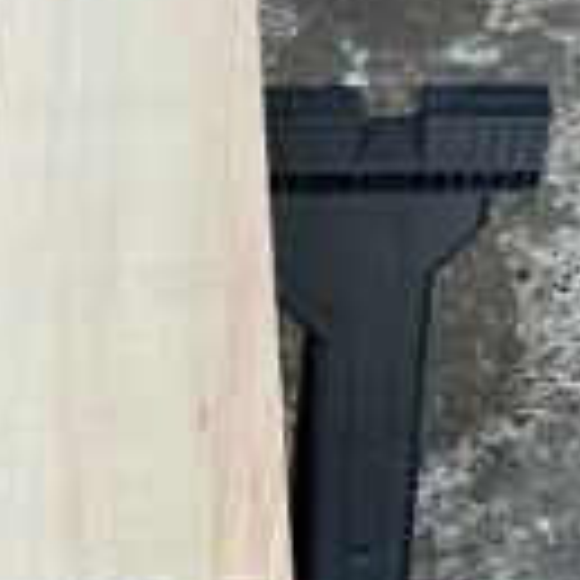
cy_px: 803
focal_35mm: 106
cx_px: 81
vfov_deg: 15.5
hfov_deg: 16.3
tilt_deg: -60.6
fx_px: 2009
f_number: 1.8
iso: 25
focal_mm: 3
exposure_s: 1/120
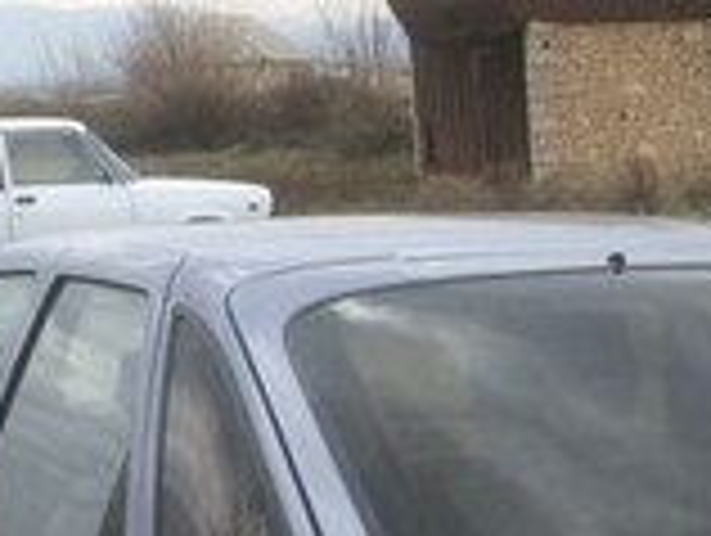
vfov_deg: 11.6
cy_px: 899
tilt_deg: -19.9
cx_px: 572
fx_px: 2489
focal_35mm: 121
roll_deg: +0.5
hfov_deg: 16.1
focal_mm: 4.15
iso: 32
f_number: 2.2
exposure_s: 1/419
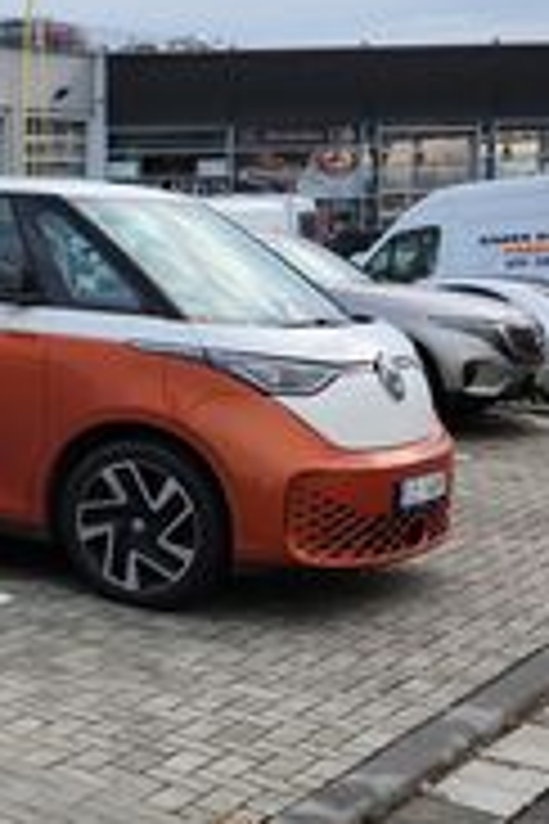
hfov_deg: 17.9
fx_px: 1555
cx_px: -274
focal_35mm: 68
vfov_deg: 29.5
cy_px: 311
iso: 20
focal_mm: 5.4
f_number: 1.8
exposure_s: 1/557
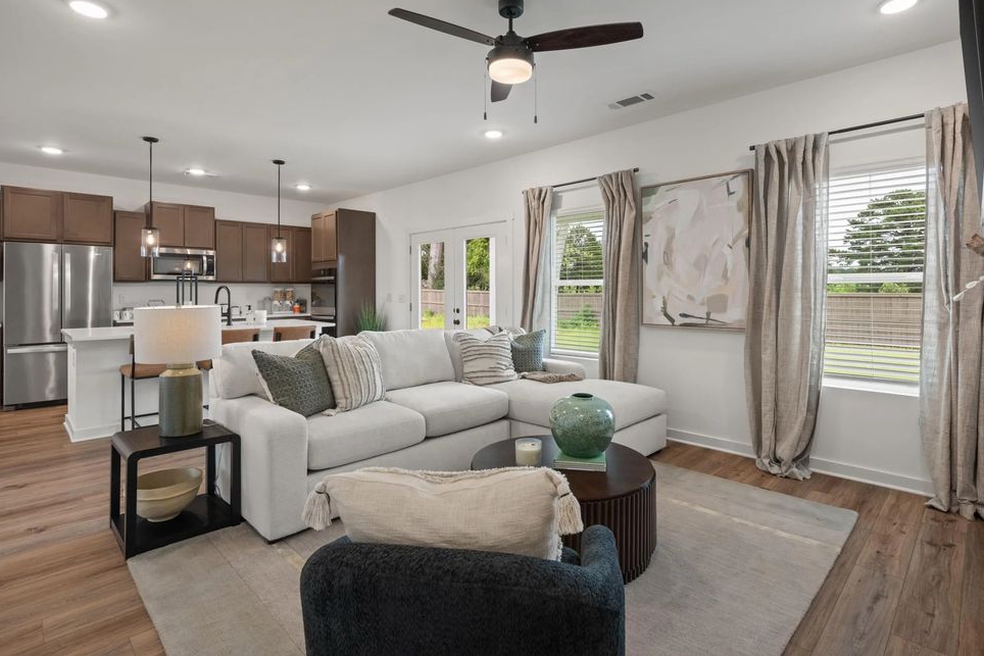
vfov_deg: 70.4
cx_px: 492
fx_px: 465
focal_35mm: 17
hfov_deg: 93.3
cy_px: 309
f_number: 8
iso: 800
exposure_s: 1/6
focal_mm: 16
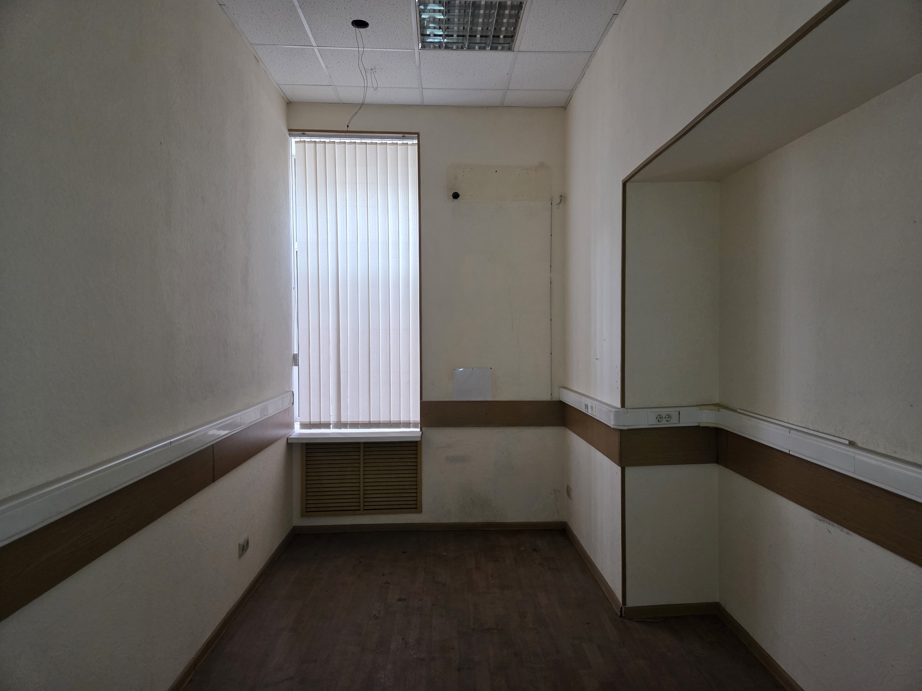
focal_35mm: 23
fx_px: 613
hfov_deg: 73.9
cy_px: 346
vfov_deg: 58.9
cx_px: 461
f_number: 1.8
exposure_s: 1/100
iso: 500
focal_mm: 5.4
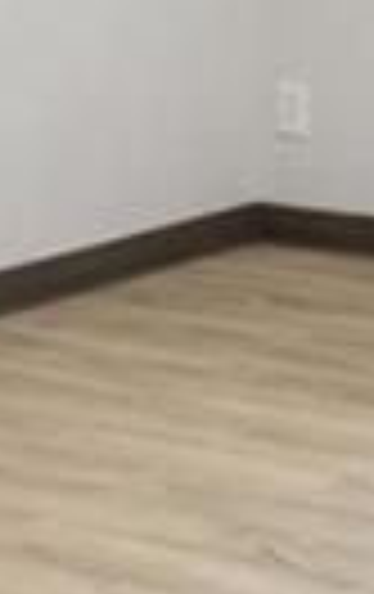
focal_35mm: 134
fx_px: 2176
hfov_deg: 9.8
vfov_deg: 14.8
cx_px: 275
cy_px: -207
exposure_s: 1/80
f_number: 11
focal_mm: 17
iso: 800
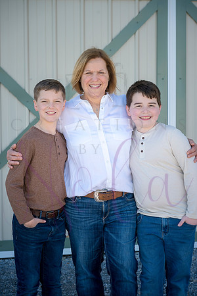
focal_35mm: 83
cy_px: 148
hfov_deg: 16.5
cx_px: 98
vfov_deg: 24.5
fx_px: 681
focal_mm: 83
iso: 400
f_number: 5.6
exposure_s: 1/640
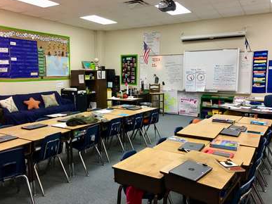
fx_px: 236
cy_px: 101
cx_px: 134
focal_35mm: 30
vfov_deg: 46.8
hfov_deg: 60.0
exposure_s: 1/15
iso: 64
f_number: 2.2
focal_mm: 4.15
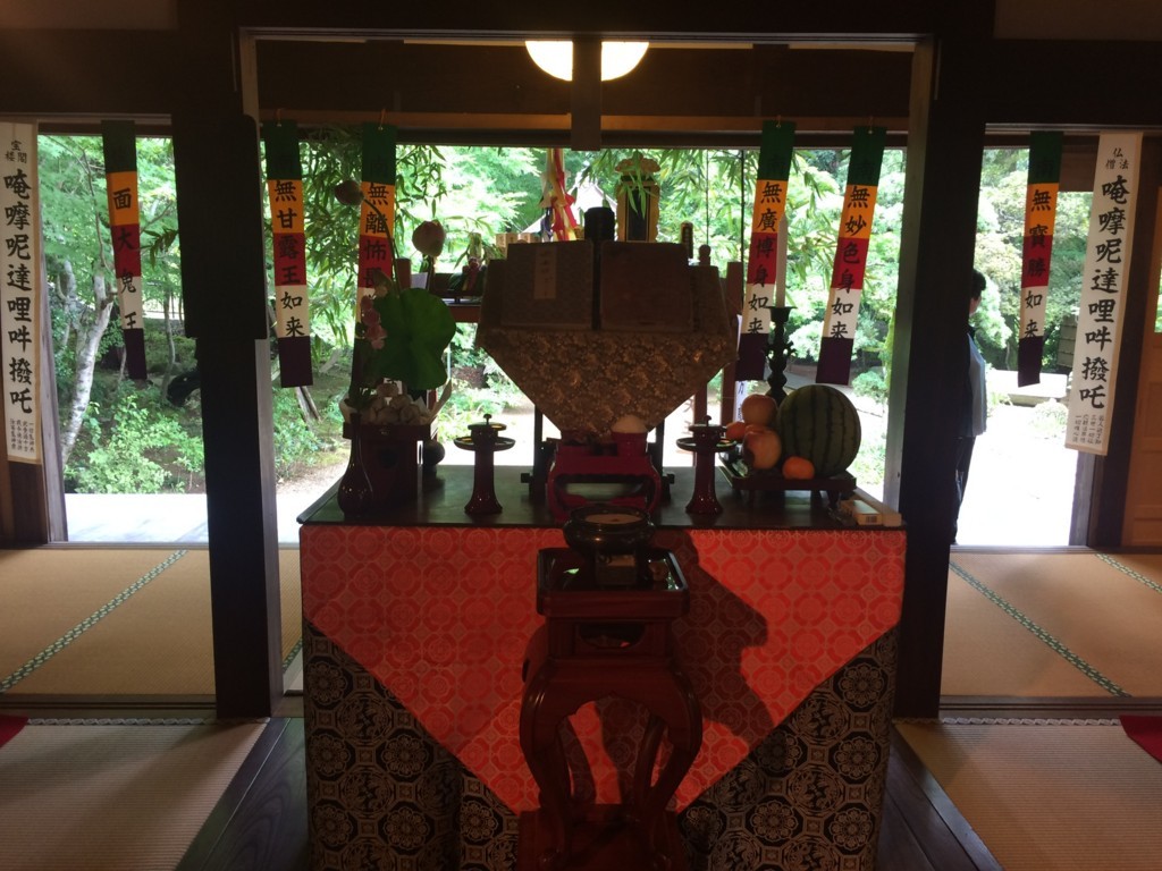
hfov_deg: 61.7
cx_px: 581
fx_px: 973
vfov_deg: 48.2
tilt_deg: -14.6
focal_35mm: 29
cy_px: 436
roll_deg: -1.0
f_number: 2.2
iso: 50
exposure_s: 1/30
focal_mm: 4.15
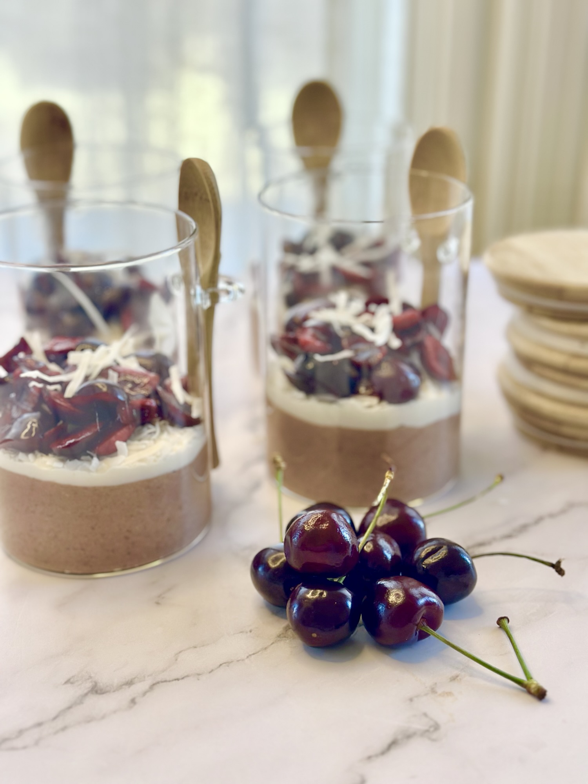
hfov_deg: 30.3
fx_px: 1087
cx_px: 294
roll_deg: -0.5
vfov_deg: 39.7
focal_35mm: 48
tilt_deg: -24.9
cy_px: 392
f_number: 1.78
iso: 64
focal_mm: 6.86
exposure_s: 1/160
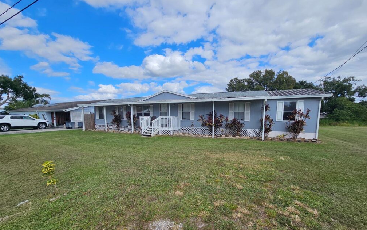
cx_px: 185
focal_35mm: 14
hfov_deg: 105.3
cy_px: 134
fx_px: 140
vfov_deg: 78.0
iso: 50
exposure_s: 1/2551
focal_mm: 2.2
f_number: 2.2
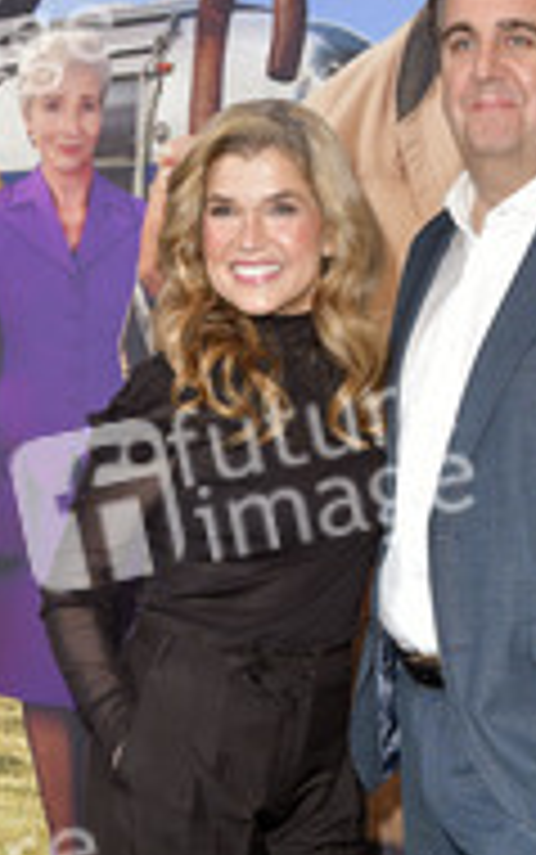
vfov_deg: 27.5
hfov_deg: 17.8
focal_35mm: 73
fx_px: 1704
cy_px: 711
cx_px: 374
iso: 1600
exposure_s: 1/200
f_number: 5.6
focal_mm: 34
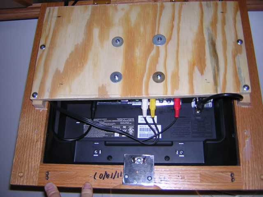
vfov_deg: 39.7
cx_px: 132
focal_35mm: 36
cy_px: 98
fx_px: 274
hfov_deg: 51.4
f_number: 2.6
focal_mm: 4.7
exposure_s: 1/60.1
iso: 100
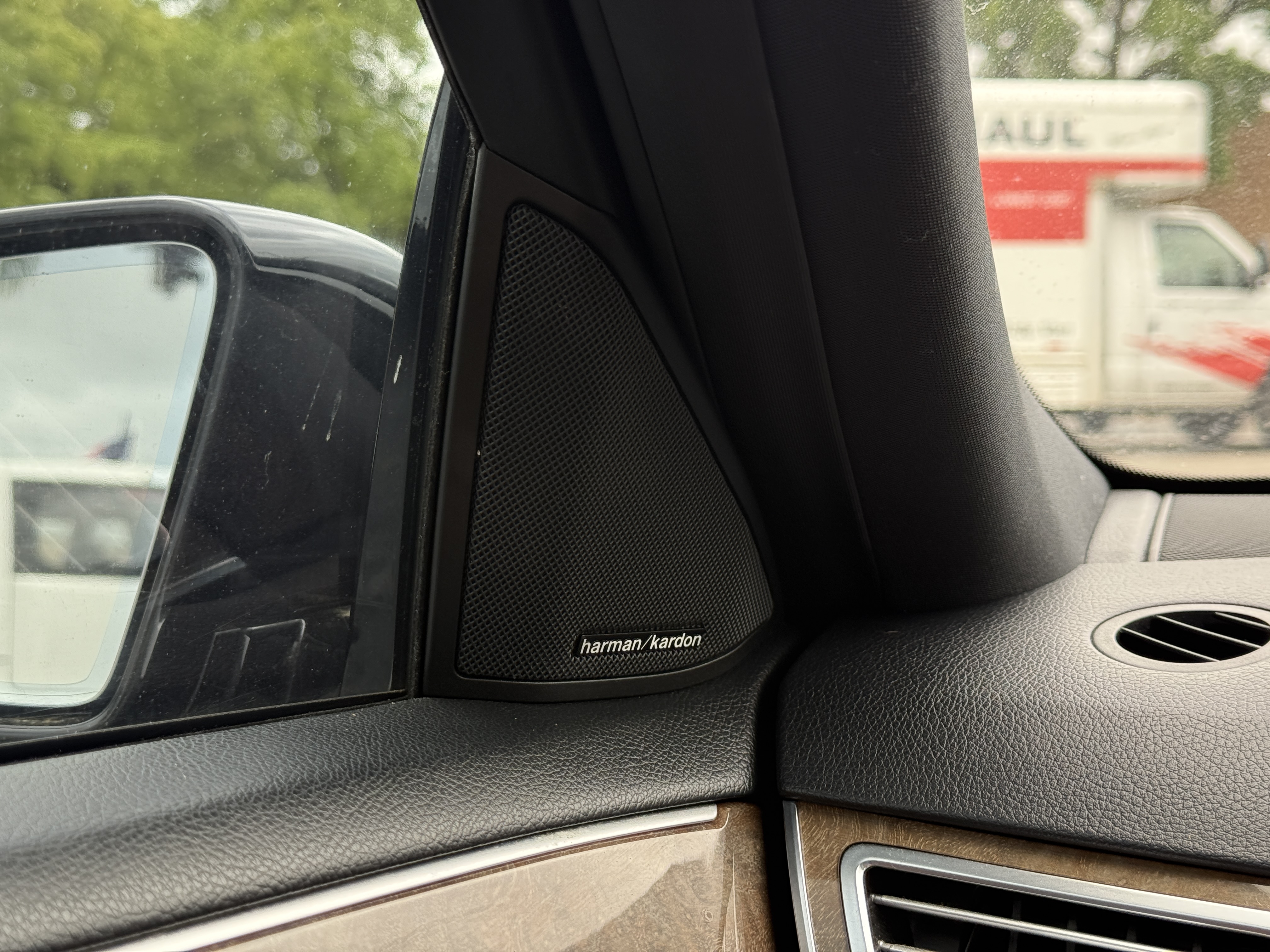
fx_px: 1761
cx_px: 635
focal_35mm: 48
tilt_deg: -4.4
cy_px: 476
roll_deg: +0.6
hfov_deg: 39.7
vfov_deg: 30.3
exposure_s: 1/218
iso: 200
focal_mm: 6.76
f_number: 1.78
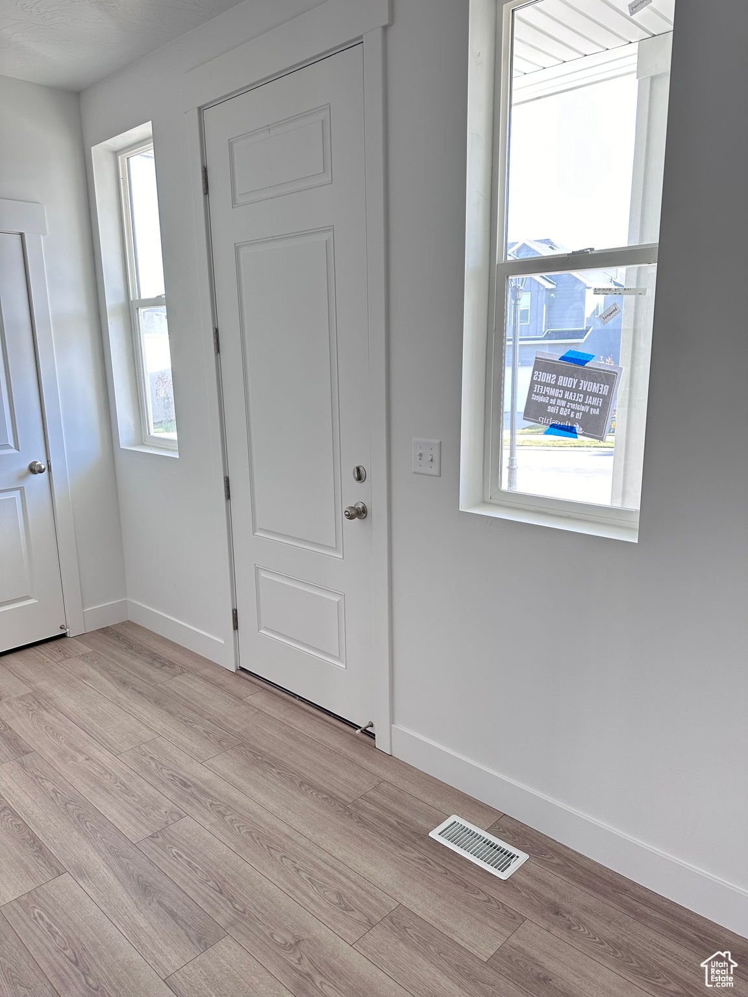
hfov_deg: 56.8
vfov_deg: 71.6
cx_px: 374
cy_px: 498
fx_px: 691
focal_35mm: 24
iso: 160
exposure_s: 1/121
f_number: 1.78
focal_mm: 6.86
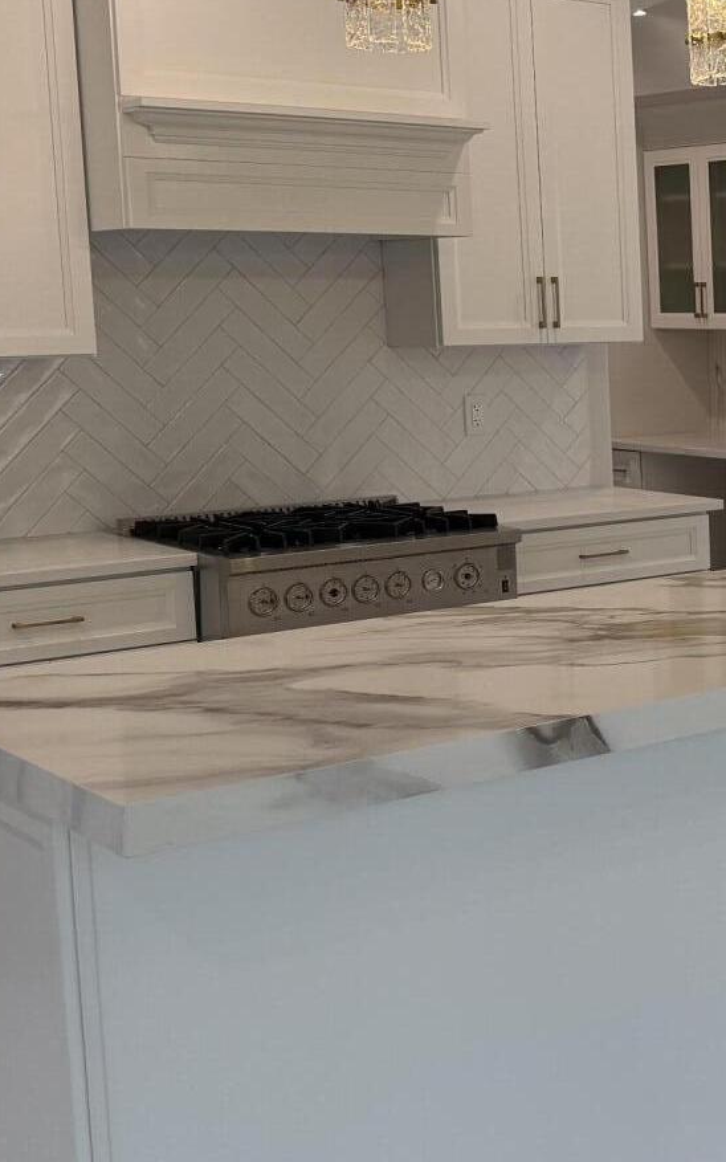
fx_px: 1836
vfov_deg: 35.1
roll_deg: +0.8
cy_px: 513
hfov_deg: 20.5
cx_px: 929
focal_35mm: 58
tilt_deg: -6.9
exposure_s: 1/230
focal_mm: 6.76
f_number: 1.78
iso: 125
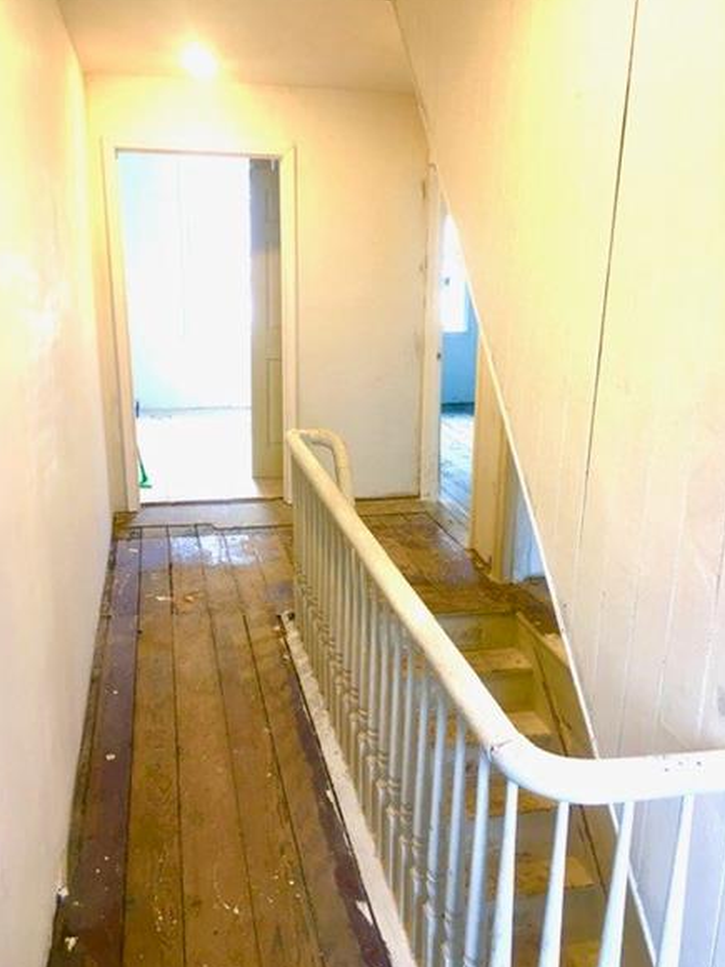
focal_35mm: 30
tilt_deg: -16.2
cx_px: 360
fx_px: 838
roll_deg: -2.1
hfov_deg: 46.8
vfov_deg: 60.0
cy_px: 489
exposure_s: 1/15
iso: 32
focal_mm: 4.15
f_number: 2.2
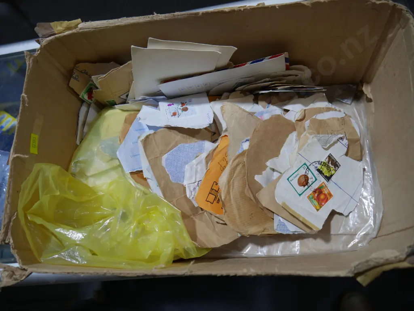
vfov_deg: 49.8
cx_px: 207
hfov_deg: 63.4
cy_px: 156
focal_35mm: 28
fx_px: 335
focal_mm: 14
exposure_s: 1/125
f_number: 4
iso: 200
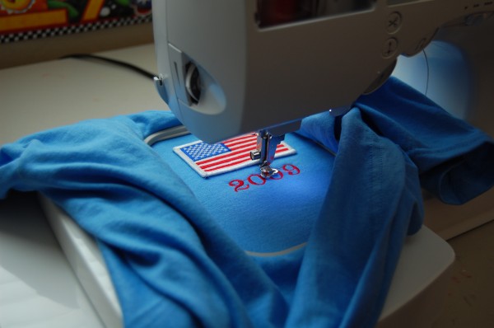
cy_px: 164
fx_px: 637
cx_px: 247
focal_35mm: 46
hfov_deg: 42.4
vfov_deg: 28.8
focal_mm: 31
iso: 200
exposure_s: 1/50
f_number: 4.5
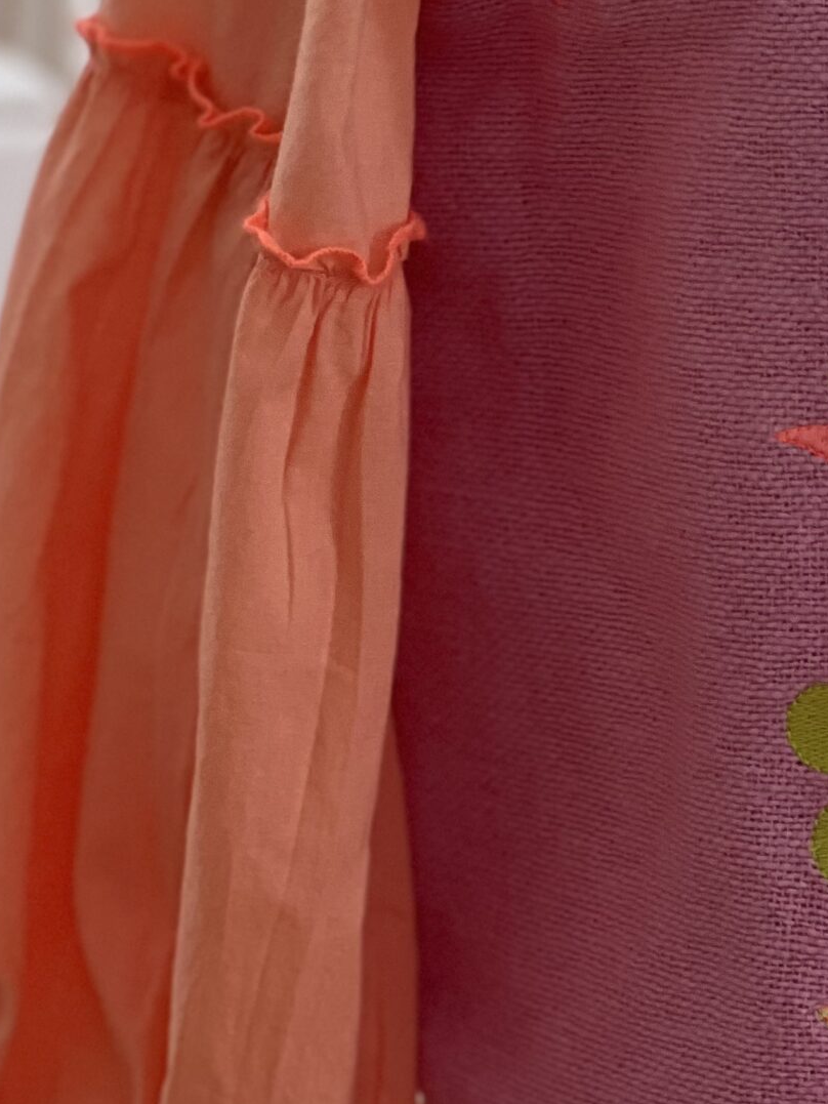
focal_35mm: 183
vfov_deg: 10.8
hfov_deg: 8.1
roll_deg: -2.9
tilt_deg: -12.3
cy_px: 179
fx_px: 5835
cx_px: 906
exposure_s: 1/33
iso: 125
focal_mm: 9
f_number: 2.8
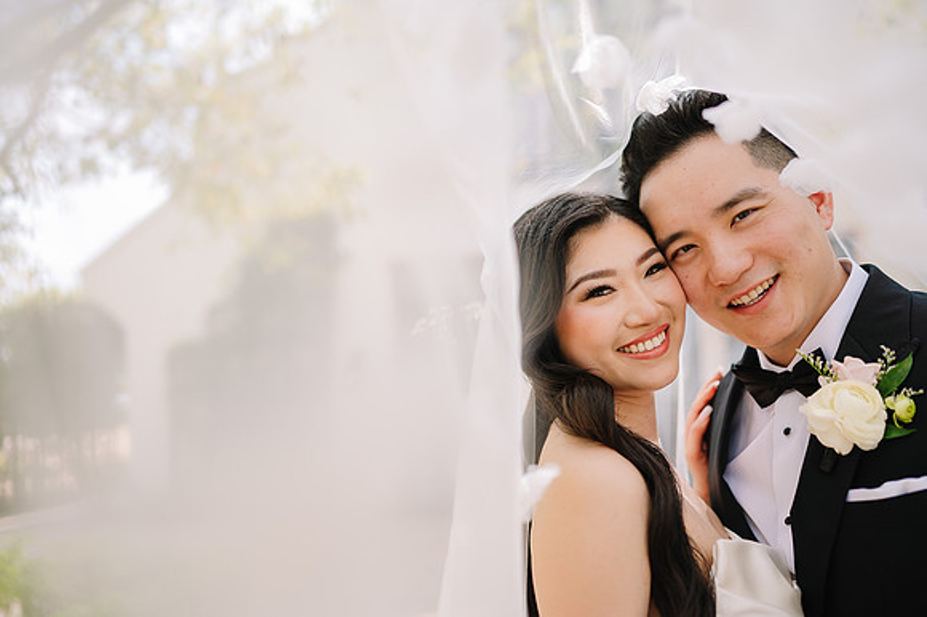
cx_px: 464
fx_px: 901
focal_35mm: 35
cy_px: 308
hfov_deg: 54.5
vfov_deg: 37.8
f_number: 1.8
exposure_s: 1/640
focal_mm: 35
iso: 64
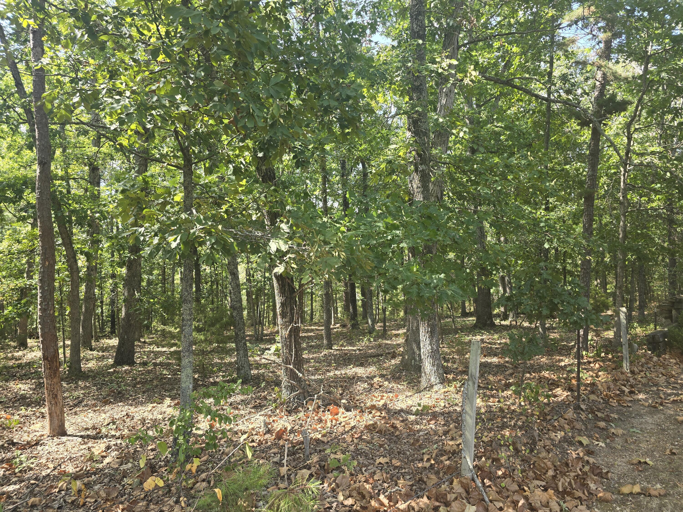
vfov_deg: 58.9
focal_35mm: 23
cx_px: 342
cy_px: 256
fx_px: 454
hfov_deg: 73.9
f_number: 1.7
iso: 40
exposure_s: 1/180
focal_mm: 6.3
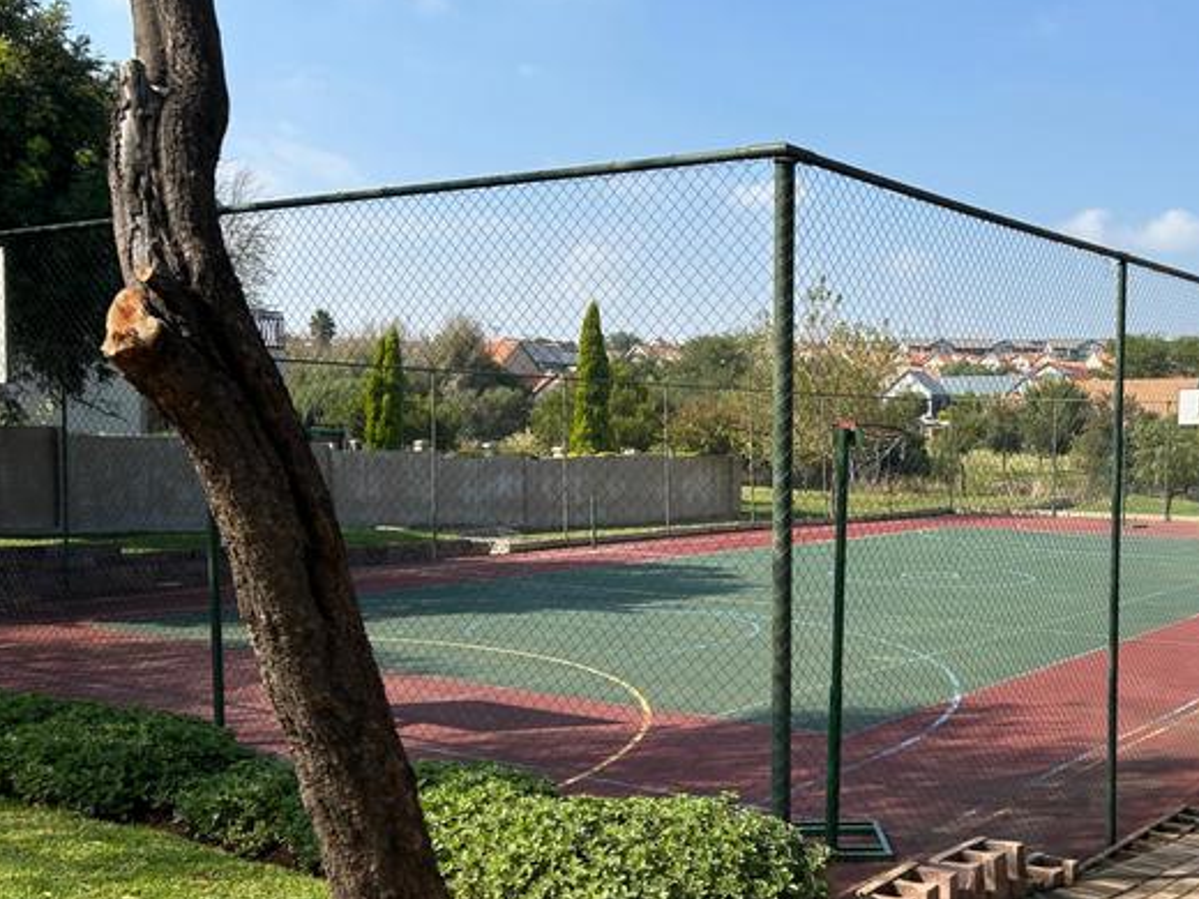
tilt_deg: -3.4
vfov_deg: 35.9
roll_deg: -1.3
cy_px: 493
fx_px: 1385
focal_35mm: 40
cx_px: 828
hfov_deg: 45.9
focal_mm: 5.7
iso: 50
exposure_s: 1/3165
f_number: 1.5
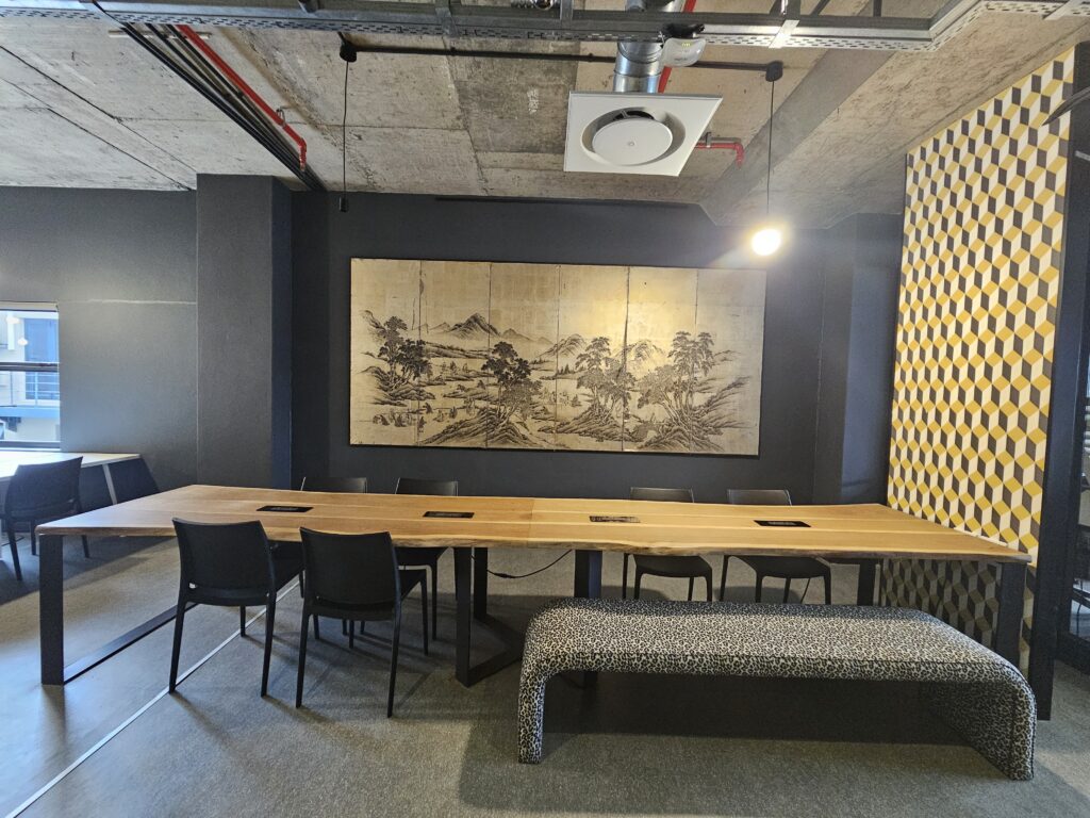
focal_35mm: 13
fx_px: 409
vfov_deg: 89.9
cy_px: 409
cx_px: 545
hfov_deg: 106.2
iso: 640
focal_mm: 2.2
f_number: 2.2
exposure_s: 1/33
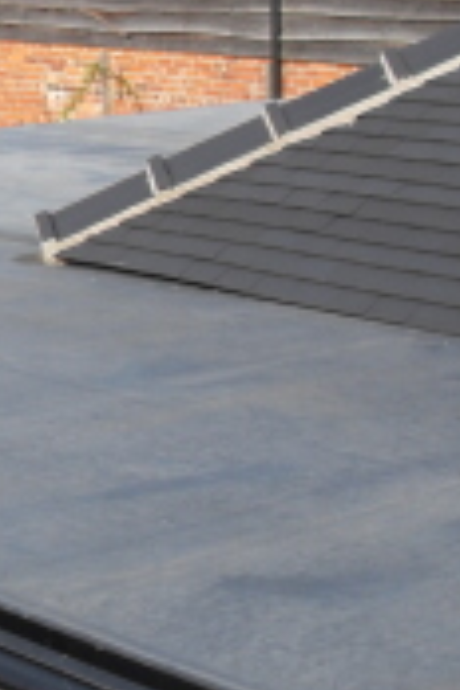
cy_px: 274
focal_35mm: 107
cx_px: 28
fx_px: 2051
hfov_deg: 12.7
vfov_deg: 19.1
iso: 80
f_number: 7
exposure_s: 1/90
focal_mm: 6.3
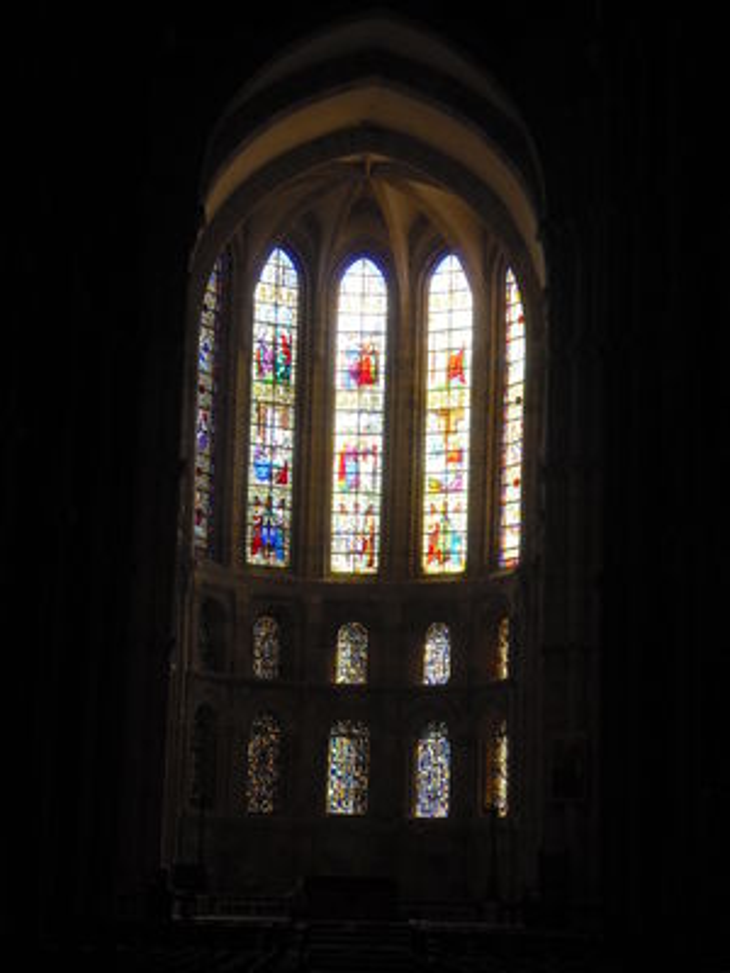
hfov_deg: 18.9
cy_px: 486
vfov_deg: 25.0
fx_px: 2193
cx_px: 365
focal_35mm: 78
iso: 200
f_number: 4.7
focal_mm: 13.02
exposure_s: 1/60
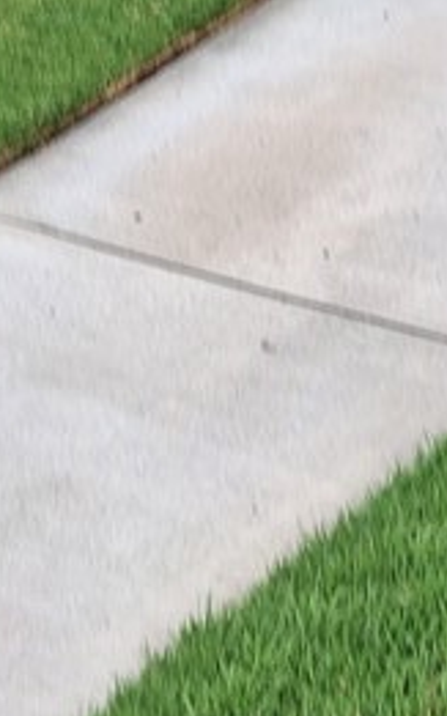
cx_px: 491
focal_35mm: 108
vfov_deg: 19.3
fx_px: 2106
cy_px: 390
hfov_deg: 11.9
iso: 25
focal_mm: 3.98
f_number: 1.8
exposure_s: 1/290
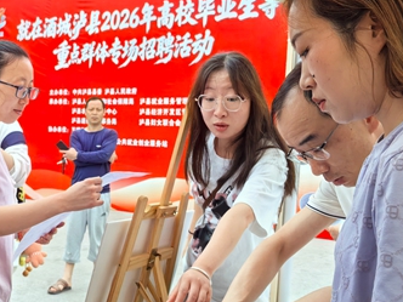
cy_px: 153
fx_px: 605
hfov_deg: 36.3
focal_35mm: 52
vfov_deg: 28.0
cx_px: 123
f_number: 1.9
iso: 160
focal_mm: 5.52
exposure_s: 1/1002
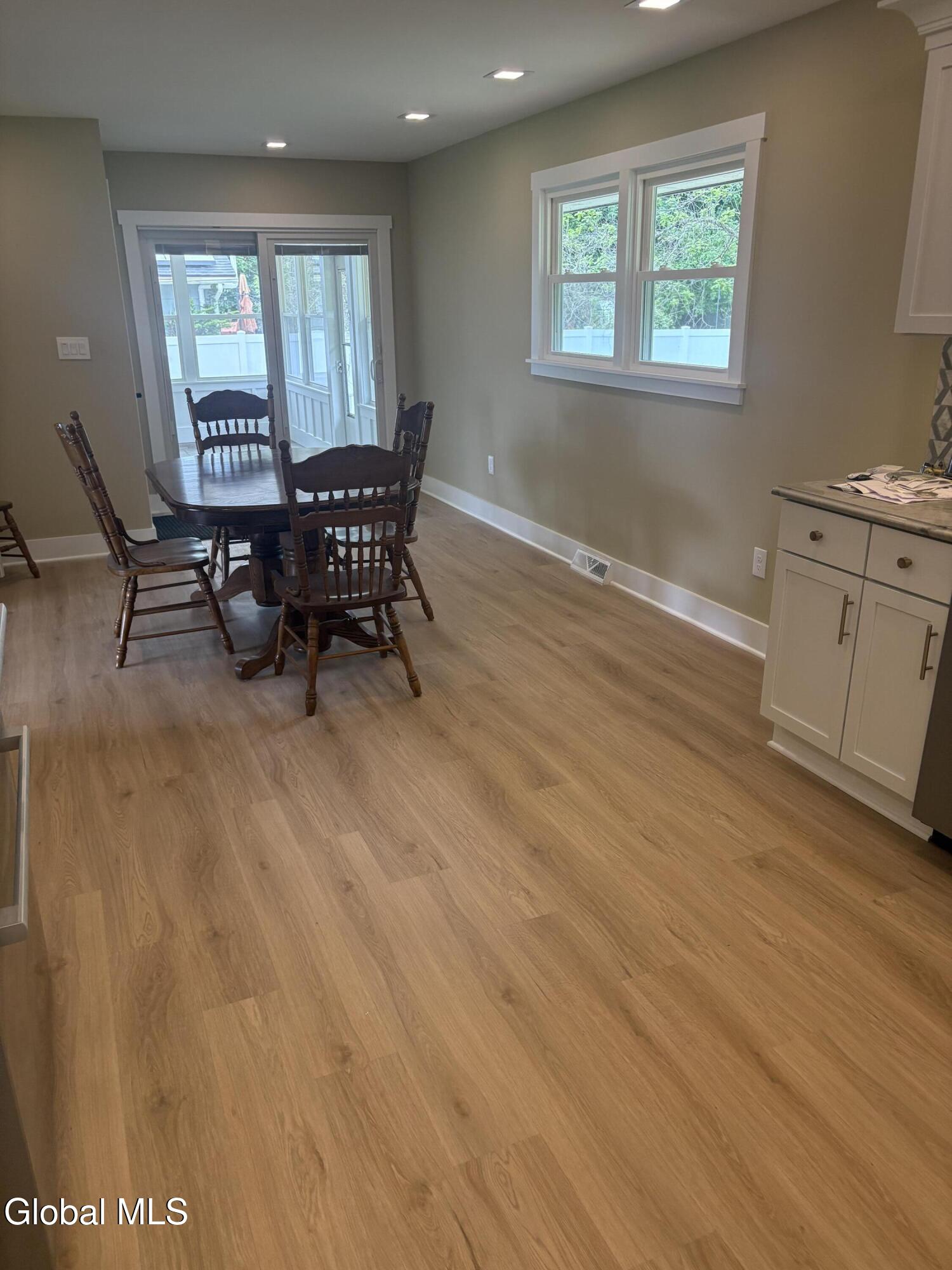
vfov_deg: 67.3
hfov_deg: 53.1
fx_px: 953
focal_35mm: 26
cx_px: 476
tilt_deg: -18.6
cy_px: 635
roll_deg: +0.4
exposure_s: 1/120
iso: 160
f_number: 1.6
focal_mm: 5.96
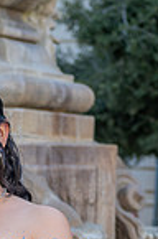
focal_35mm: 171
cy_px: 338
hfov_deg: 7.8
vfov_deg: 11.6
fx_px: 1131
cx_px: -86
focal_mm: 55
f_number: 4
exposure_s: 1/200
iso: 200
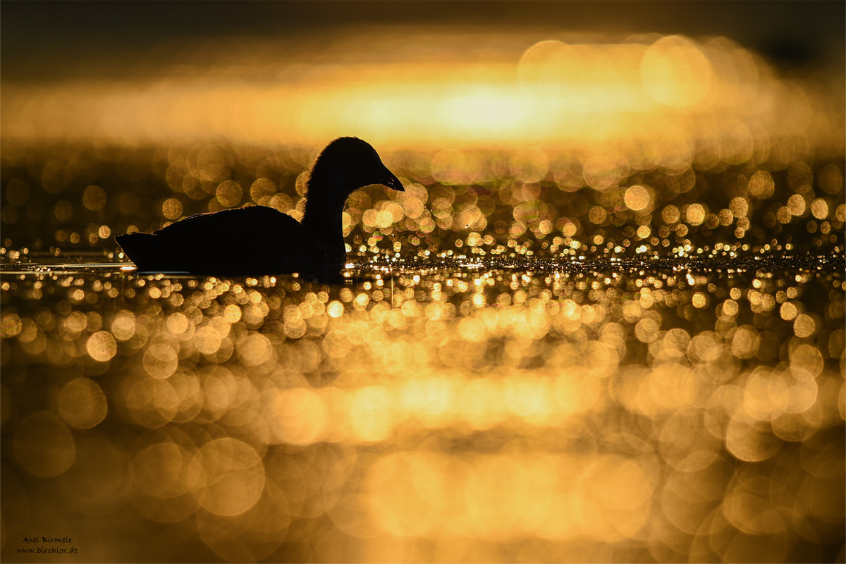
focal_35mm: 600
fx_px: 14099
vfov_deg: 2.3
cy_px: 282
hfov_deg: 3.4
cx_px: 423
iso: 100
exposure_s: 1/3200
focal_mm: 600
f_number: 5.6
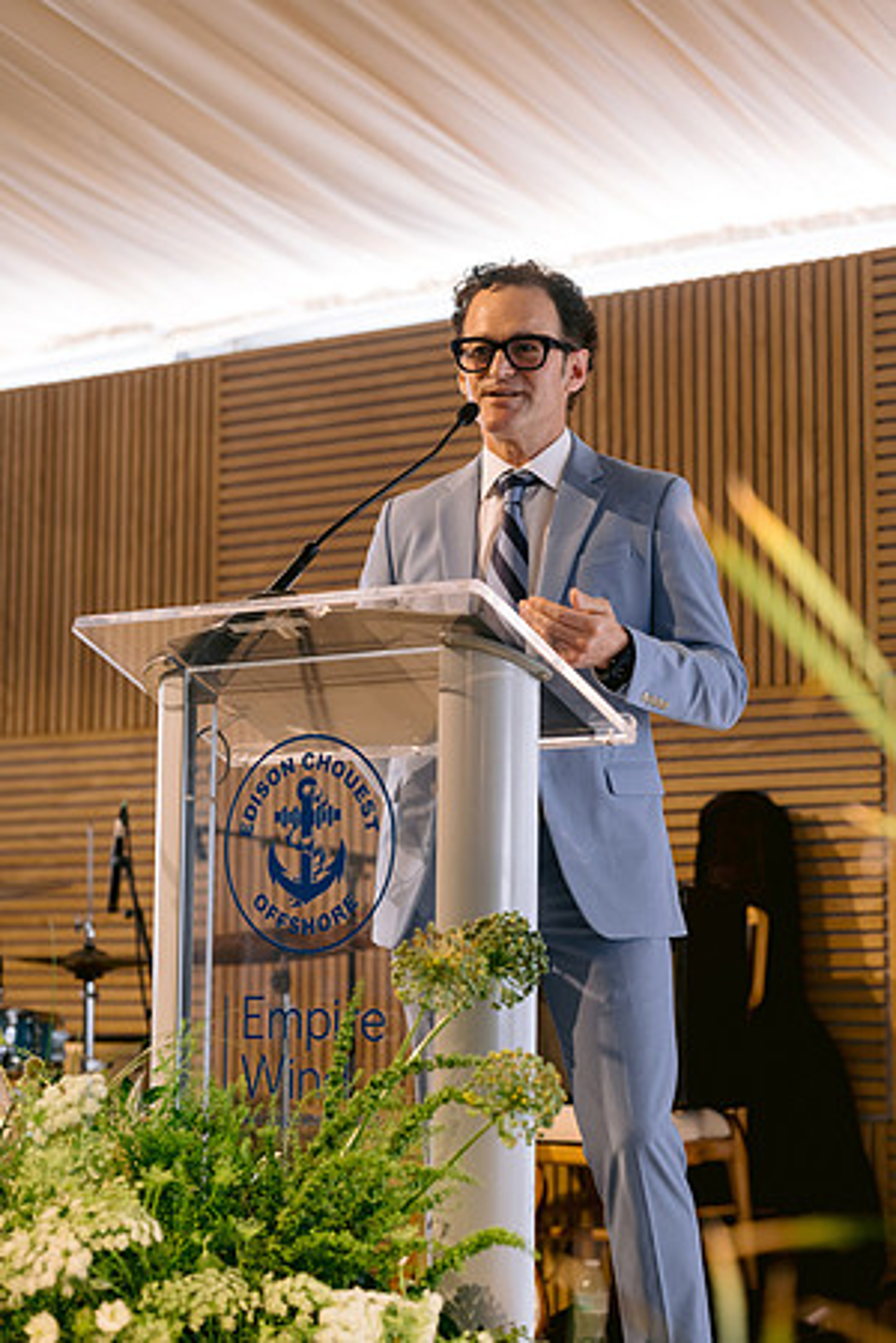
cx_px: 448
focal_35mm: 85
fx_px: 3173
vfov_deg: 23.9
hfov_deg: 16.1
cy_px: 672
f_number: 3.2
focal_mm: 85
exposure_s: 1/125
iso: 800
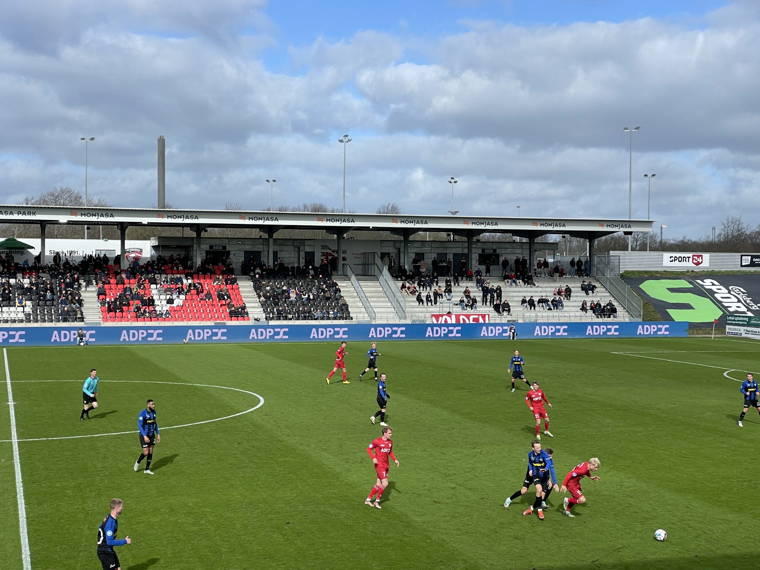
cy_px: 287
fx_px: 1186
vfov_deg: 27.0
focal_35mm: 54
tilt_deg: -2.1
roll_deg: +0.0
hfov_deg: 35.5
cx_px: 384
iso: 25
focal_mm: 6
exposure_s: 1/1776
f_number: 2
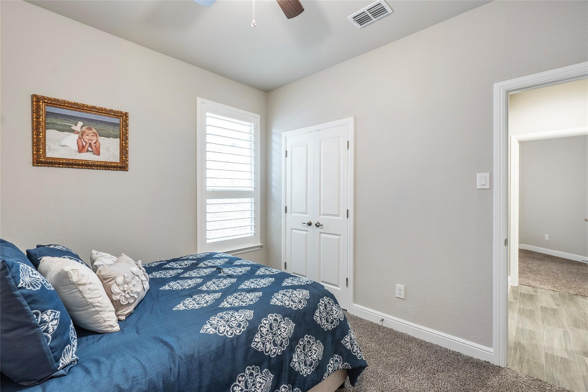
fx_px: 245
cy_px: 196
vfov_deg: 77.3
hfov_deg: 100.4
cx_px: 294
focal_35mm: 15
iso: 100
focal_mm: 10
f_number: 8
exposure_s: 1/4
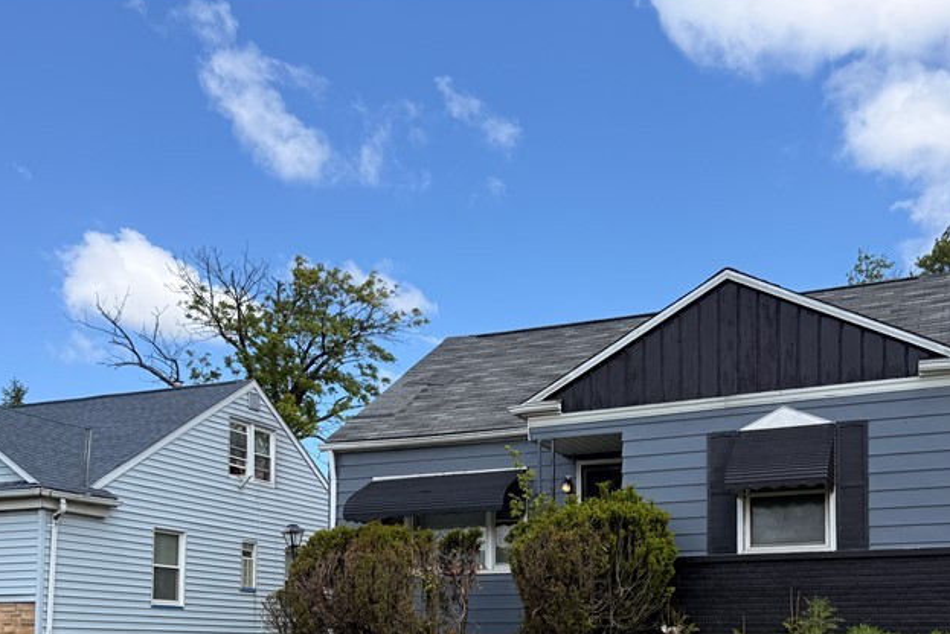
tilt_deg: +4.0
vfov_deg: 31.1
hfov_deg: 47.3
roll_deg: -0.1
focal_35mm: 41
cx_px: 529
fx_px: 1082
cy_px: 575
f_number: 1.78
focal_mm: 6.76
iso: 80
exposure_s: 1/3279
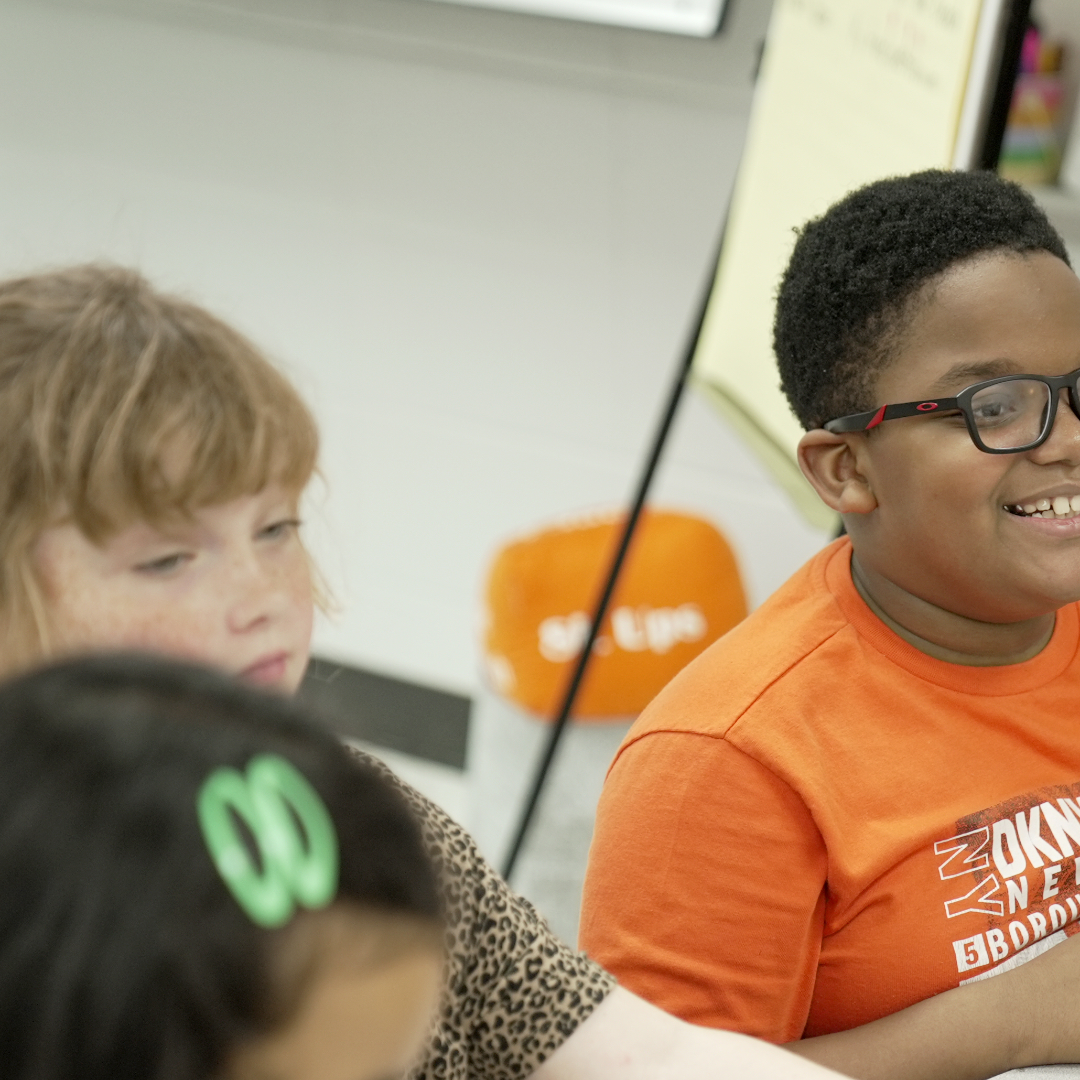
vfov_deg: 14.6
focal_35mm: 119
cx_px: 971
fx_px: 4200
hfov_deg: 14.5
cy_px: 649
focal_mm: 68
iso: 1000
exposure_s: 1/200
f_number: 2.8
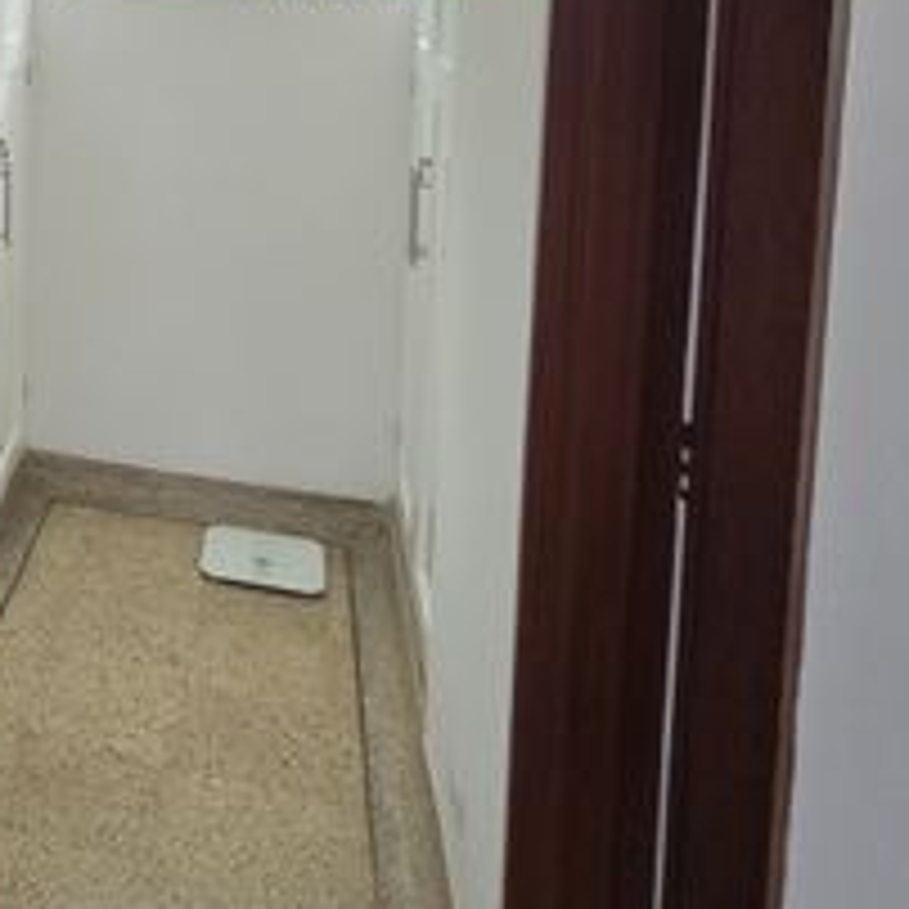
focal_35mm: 38
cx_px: -214
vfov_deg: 40.0
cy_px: 58
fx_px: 1129
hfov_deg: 34.1
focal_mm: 2.2
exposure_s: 1/100
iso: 400
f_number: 2.2
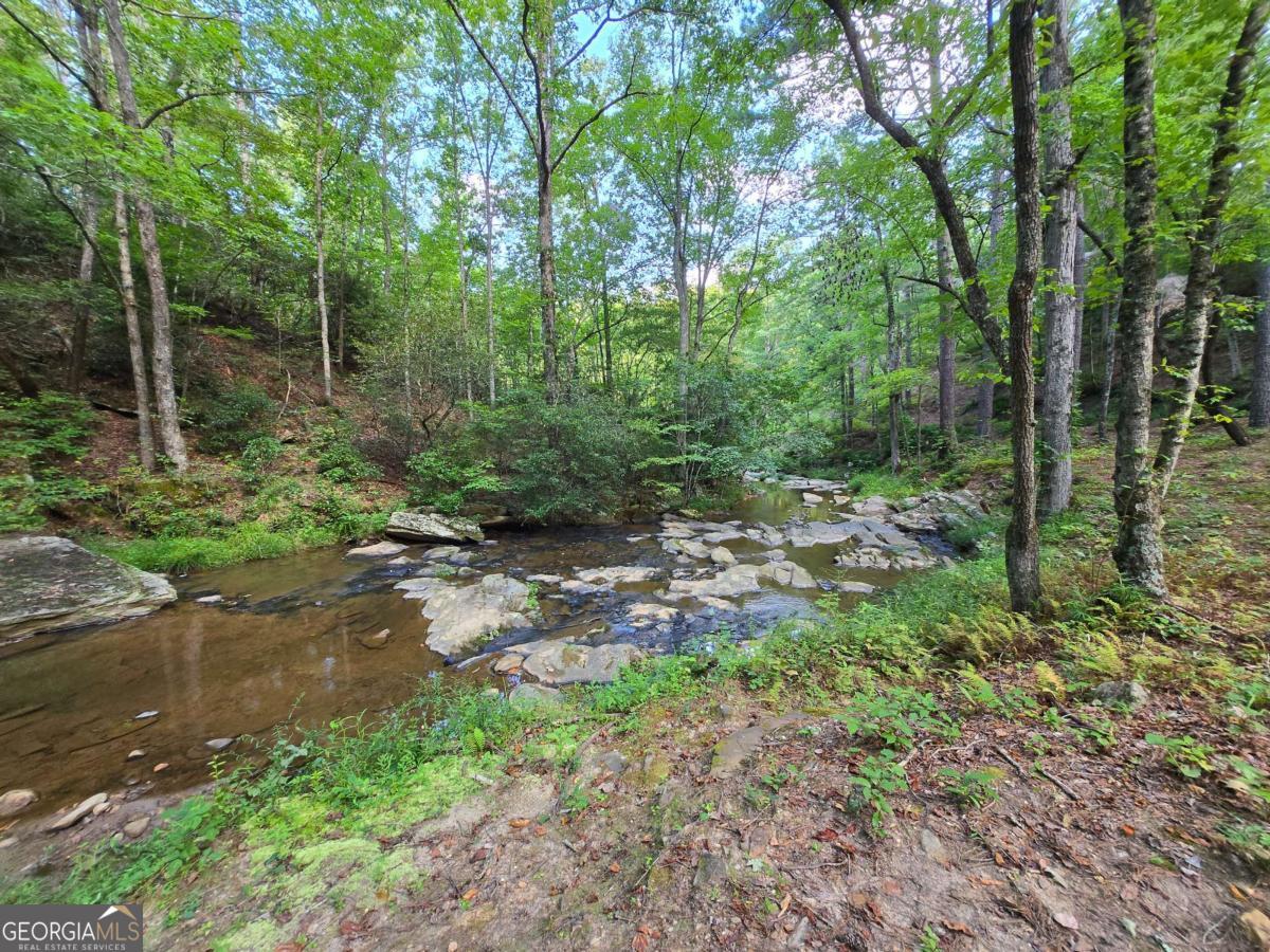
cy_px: 476
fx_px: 477
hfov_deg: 106.2
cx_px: 635
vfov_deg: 89.9
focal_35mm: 13
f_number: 2.2
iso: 64
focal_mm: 1.7
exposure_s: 1/60
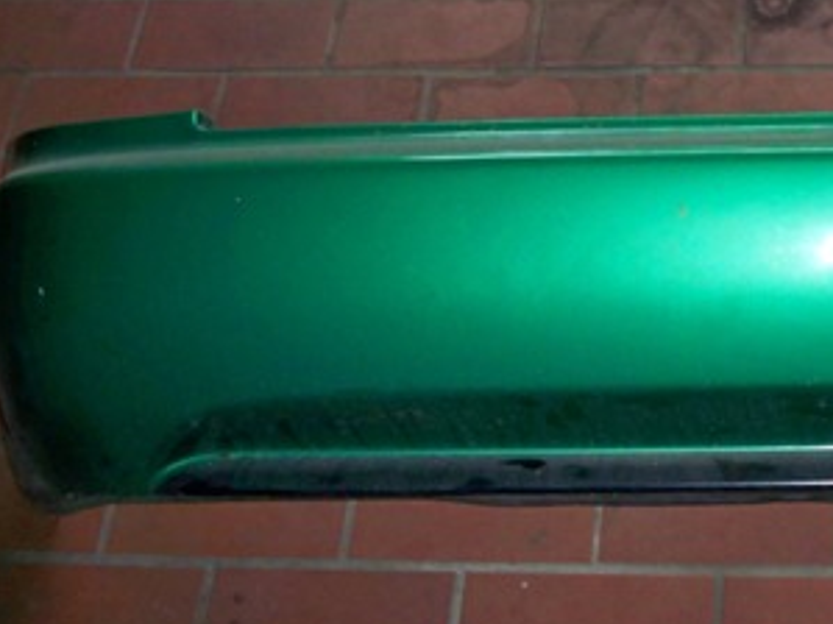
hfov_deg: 25.1
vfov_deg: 19.2
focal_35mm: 75
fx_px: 1804
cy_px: 39
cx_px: 769
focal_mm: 6.3
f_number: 3.1
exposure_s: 1/60
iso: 200
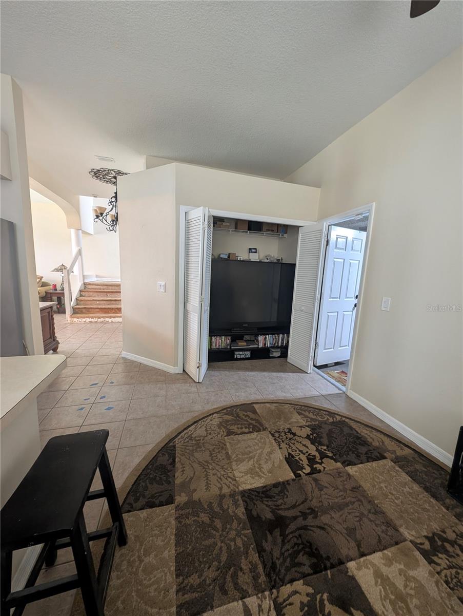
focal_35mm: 12
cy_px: 308
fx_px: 214
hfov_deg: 94.6
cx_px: 232
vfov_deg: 110.5
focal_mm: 2.23
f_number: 1.95
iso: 180
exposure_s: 1/24.7
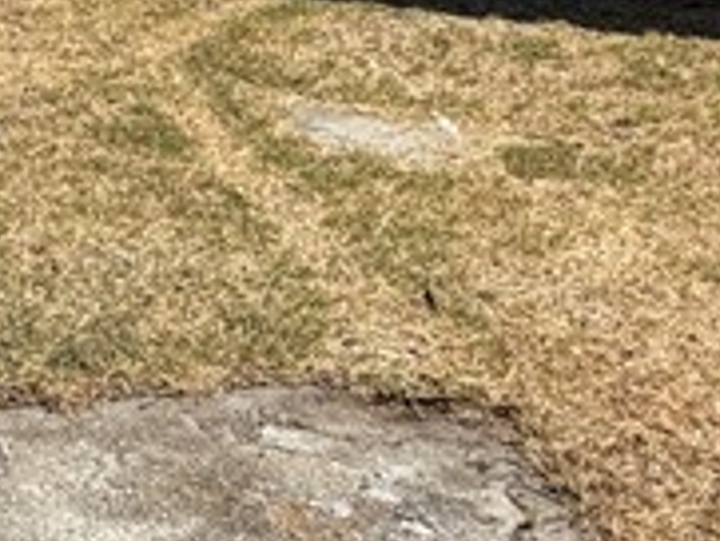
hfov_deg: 22.4
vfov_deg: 17.2
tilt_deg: -2.9
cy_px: -215
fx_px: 1644
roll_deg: +2.1
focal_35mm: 79
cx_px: -183
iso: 25
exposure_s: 1/1145
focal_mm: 2.22
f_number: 2.2
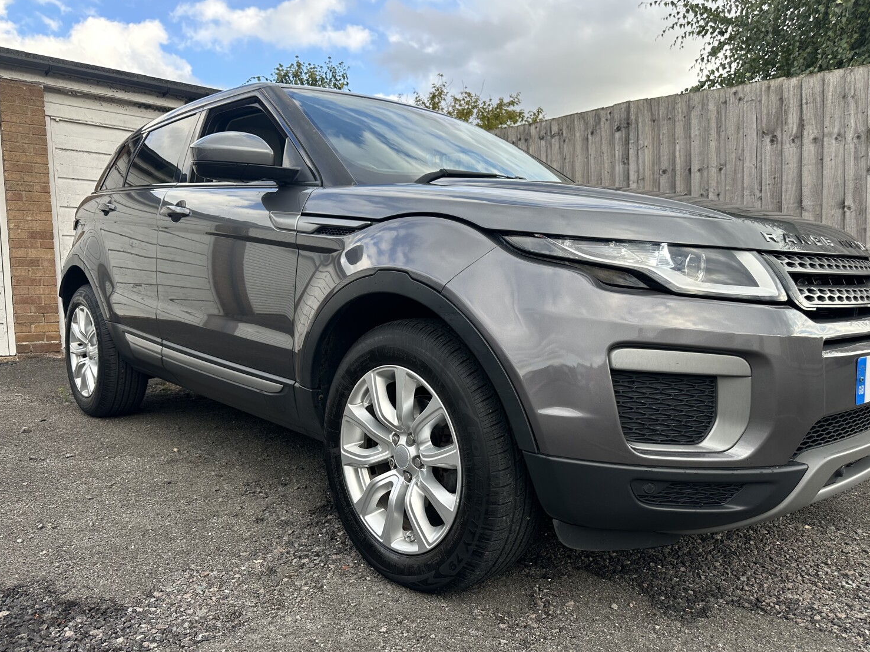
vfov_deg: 53.0
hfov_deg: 67.2
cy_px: 346
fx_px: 654
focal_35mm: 26
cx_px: 463
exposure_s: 1/615
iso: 80
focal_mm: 6.86
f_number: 1.78
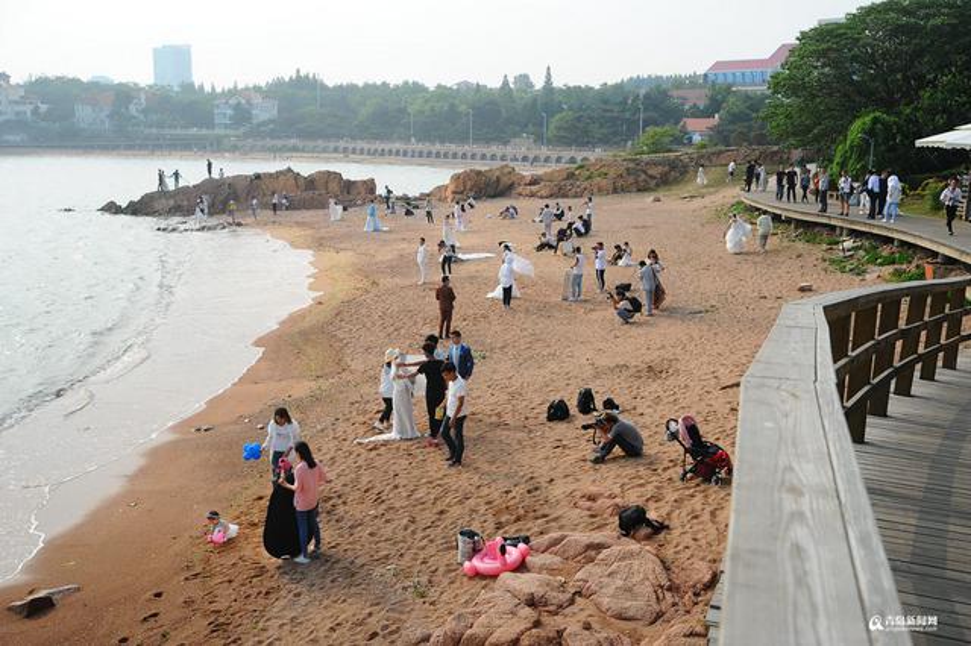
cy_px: 323
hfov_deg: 48.5
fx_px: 1078
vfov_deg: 33.4
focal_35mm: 40
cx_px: 486
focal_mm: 40
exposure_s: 1/800
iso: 250
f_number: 5.6
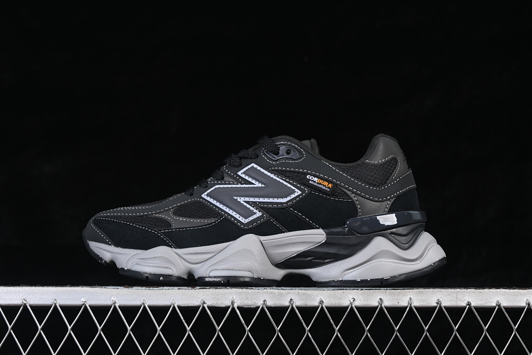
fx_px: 1108
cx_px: 266
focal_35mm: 75
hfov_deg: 27.0
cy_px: 178
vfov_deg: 18.2
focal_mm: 50
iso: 160
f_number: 6.3
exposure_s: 1/60
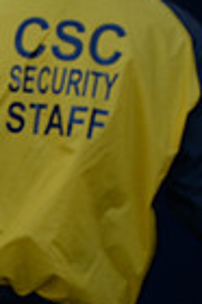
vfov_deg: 16.9
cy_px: 370
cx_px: -308
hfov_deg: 10.1
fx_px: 979
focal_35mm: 116
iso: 800
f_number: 7.1
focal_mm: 28
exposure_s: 1/125
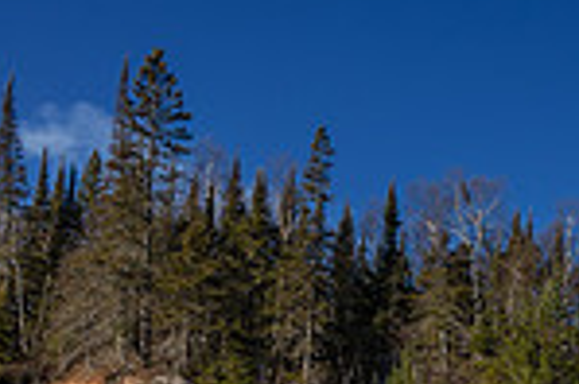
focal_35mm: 110
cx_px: 712
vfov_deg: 11.9
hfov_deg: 17.6
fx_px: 1767
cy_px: 556
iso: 64
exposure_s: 1/50
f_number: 9
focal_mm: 27
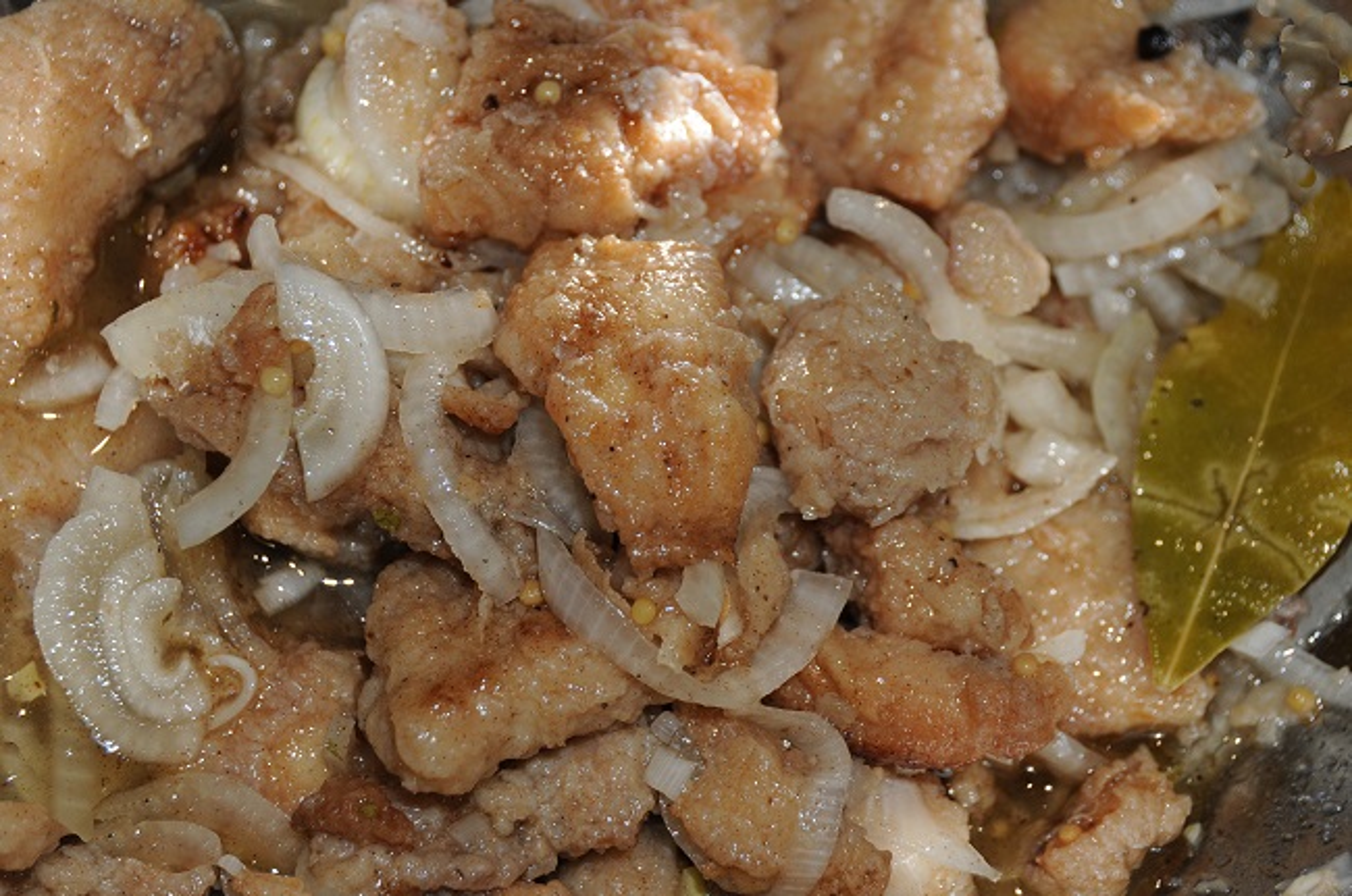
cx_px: 676
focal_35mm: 82
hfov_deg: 24.7
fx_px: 3093
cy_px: 448
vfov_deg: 16.5
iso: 200
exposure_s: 1/60
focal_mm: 55
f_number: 5.6
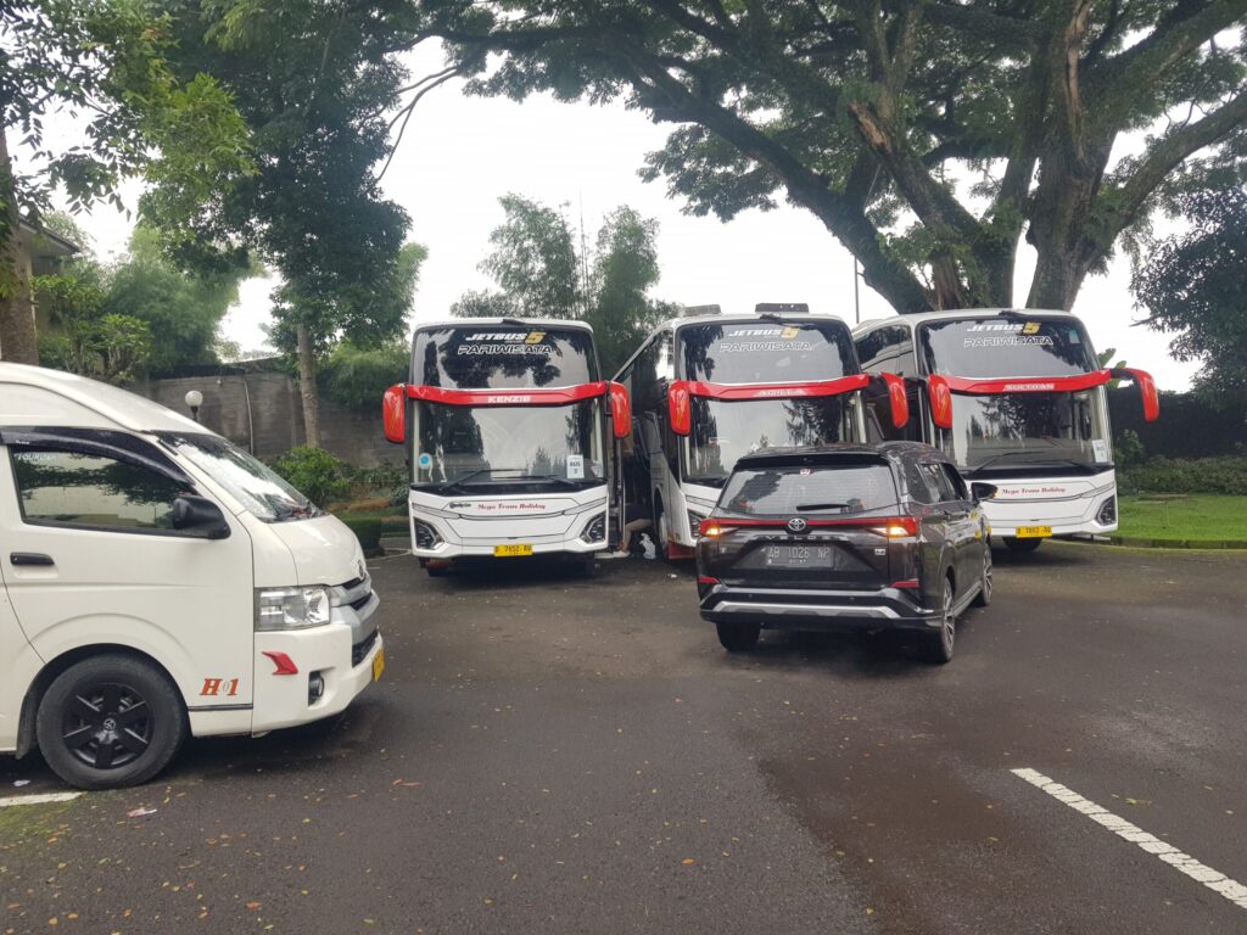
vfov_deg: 53.1
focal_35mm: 26
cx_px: 624
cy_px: 468
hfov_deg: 67.3
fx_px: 937
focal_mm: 4.3
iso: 40
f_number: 1.7
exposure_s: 1/127
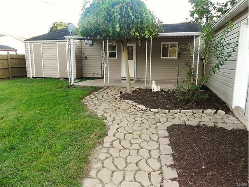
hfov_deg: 67.3
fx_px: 187
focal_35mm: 26
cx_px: 124
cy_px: 94
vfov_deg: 53.1
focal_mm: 4.6
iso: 160
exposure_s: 1/79.8
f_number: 3.5
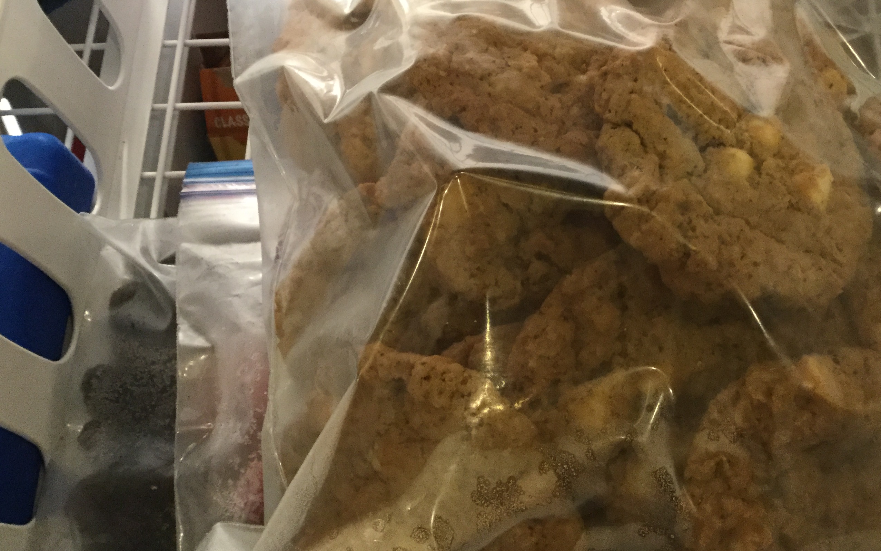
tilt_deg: -69.3
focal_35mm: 42
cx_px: 541
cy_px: 240
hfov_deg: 46.8
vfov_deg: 30.5
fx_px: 1008
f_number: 2.4
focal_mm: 3.3
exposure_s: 1/30
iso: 200
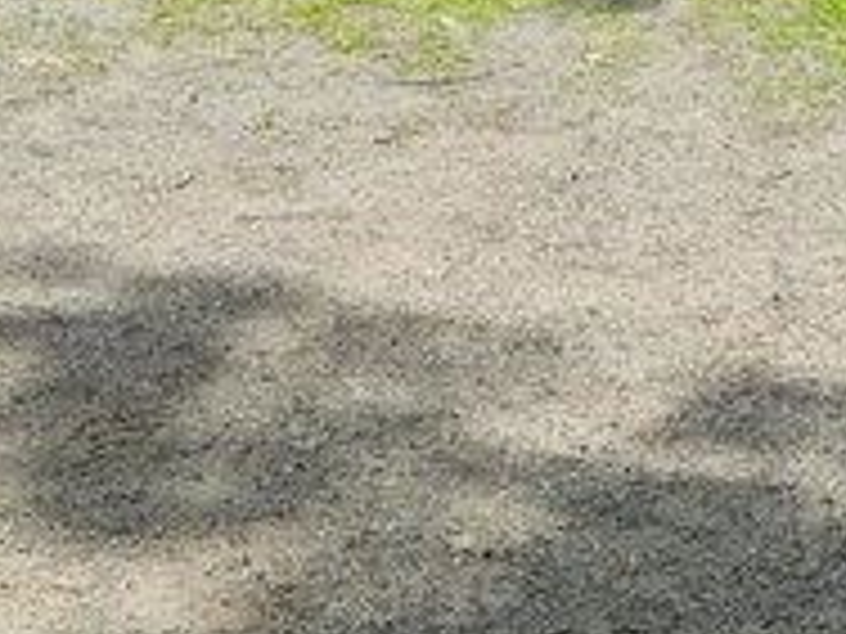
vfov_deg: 10.9
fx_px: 3055
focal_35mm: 125
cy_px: -571
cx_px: 562
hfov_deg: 15.7
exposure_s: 1/1347
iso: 20
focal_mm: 5.4
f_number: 1.8
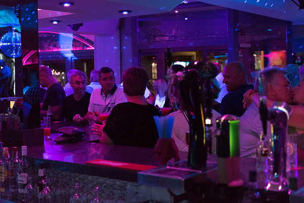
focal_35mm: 55
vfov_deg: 24.6
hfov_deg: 36.2
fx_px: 465
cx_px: 152
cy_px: 102
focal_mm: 55
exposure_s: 1/60
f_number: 3.2
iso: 6400
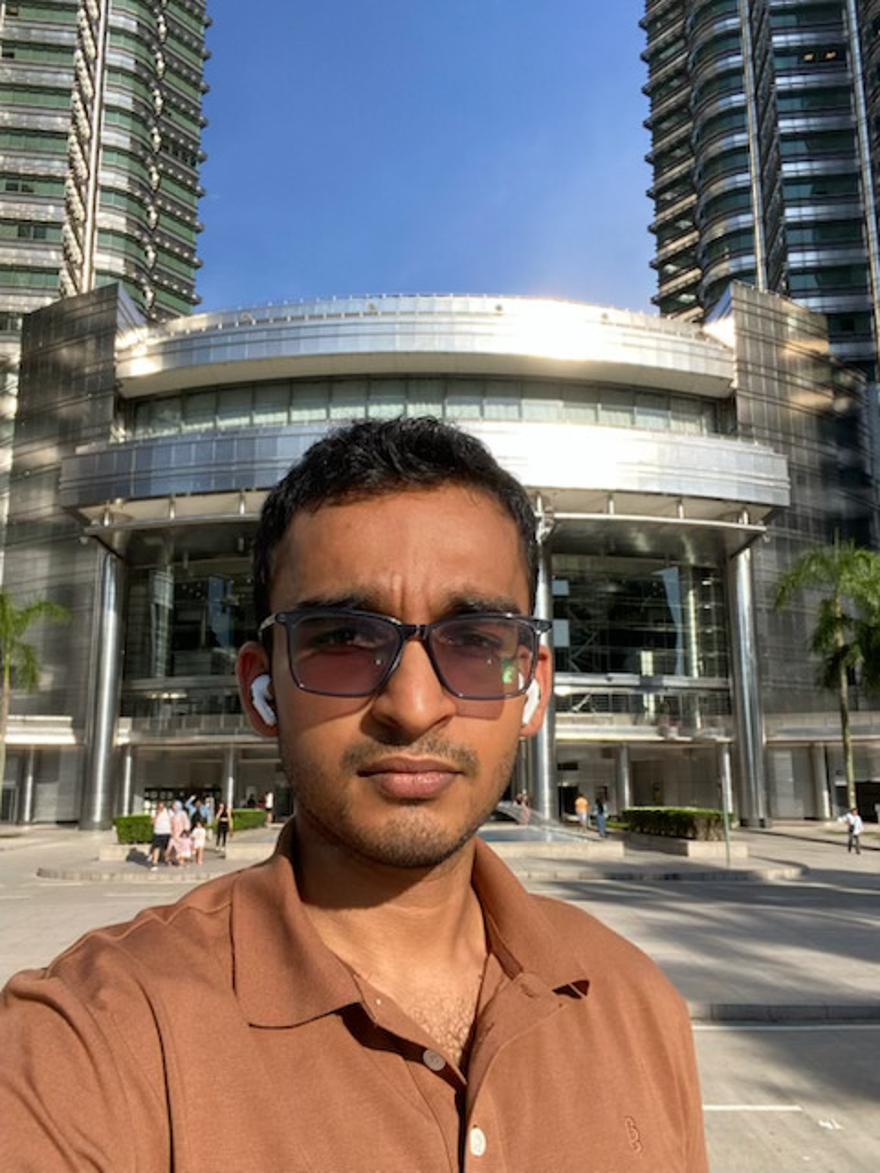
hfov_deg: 46.8
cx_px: 440
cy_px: 586
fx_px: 1017
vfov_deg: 60.0
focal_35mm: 30
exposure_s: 1/711
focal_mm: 2.71
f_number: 2.2
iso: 25
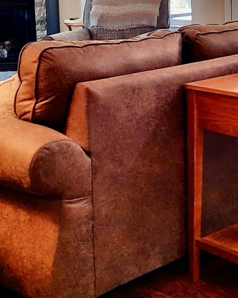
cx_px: 158
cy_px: 41
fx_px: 687
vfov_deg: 23.9
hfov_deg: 19.6
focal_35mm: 78
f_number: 2
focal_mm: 4.6
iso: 200
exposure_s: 1/60
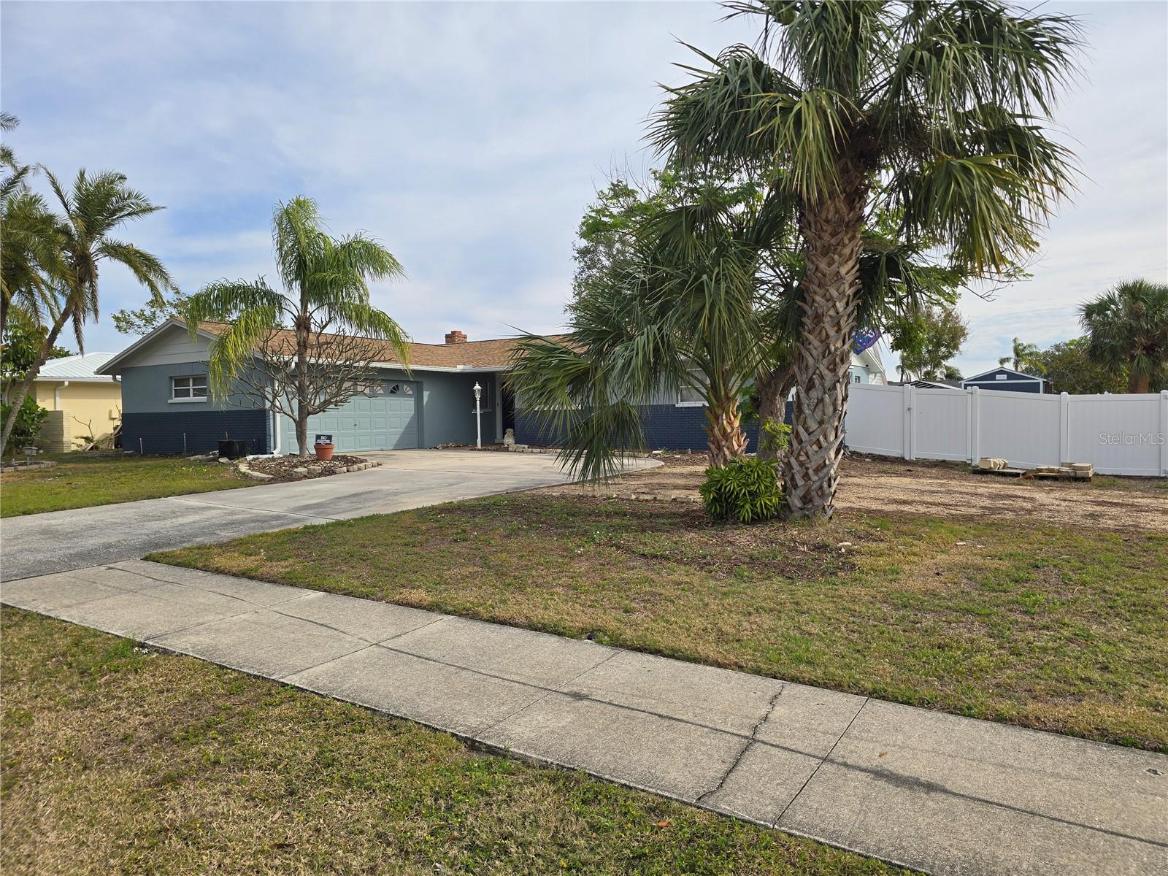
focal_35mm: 23
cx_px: 584
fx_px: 776
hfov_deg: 73.9
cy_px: 438
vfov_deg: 58.9
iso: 12
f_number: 1.7
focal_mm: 6.3
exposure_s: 1/666
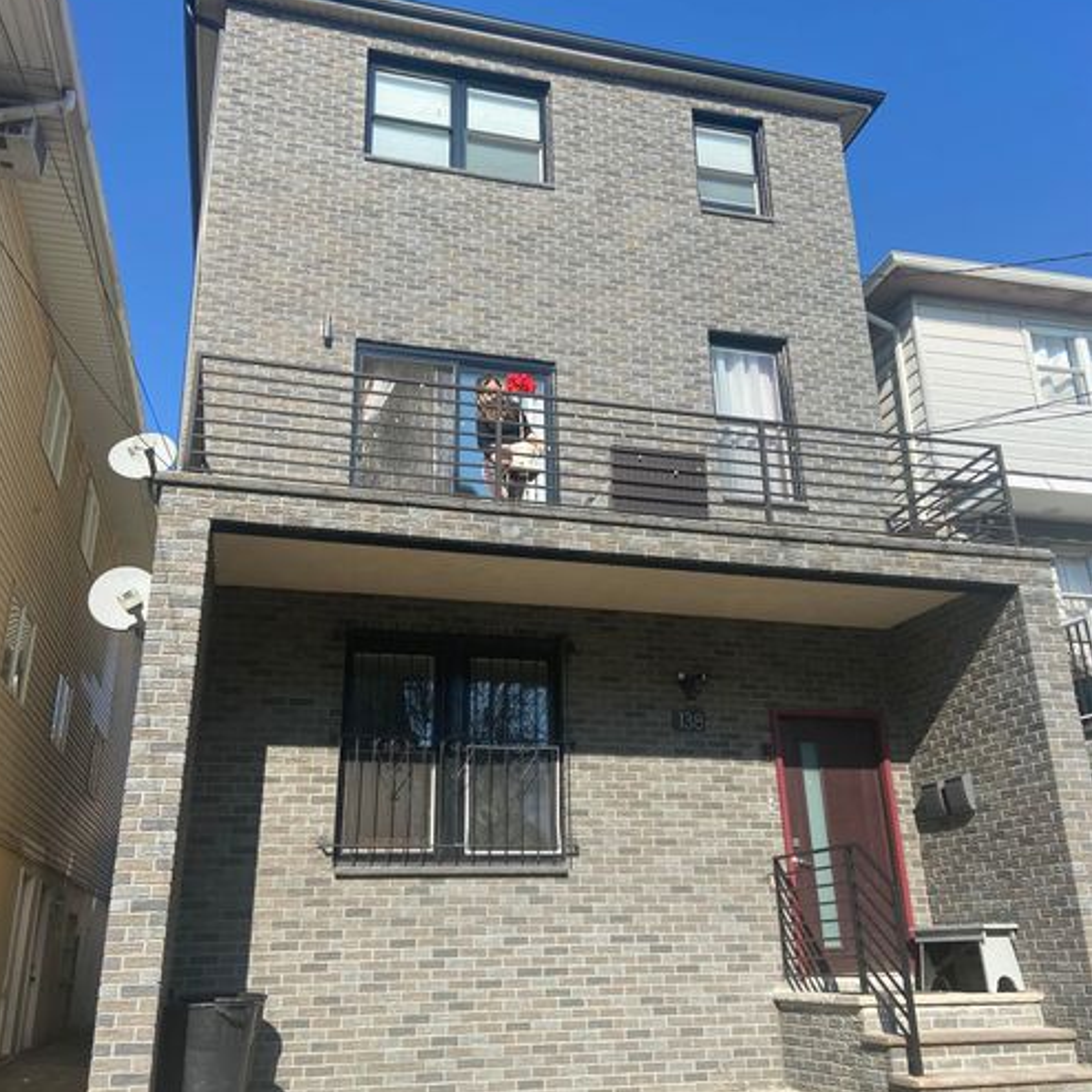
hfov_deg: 52.5
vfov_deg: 52.5
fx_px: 1106
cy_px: 527
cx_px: 542
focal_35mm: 31
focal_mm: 4.25
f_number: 1.8
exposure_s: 1/2358
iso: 32
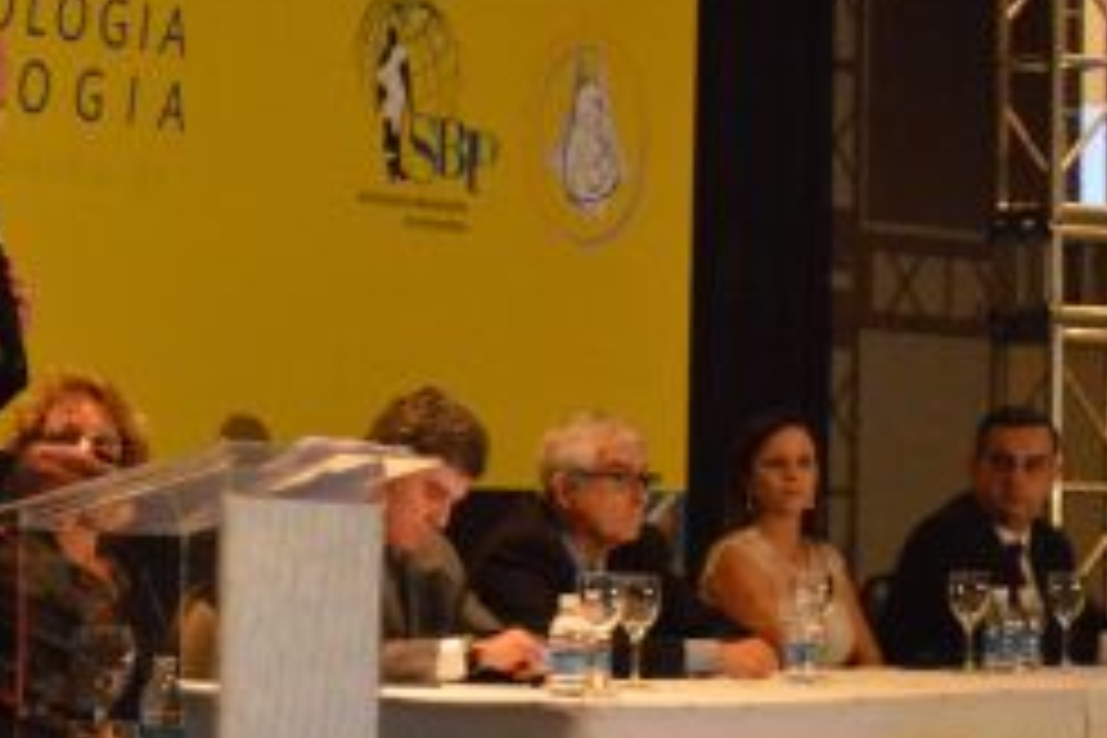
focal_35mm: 110
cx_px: 292
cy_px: 356
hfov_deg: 18.5
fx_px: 3376
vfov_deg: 12.5
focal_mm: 45
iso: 6400
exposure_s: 1/30
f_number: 5.3
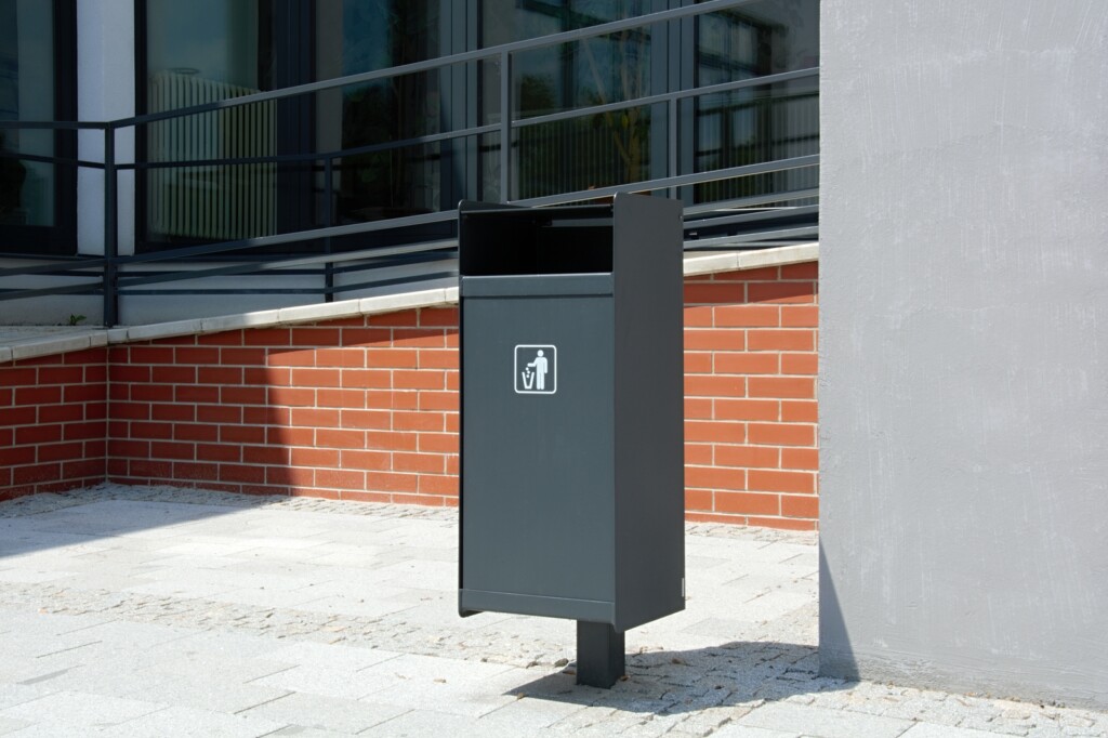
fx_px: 1615
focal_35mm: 52
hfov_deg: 37.9
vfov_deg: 25.7
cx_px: 554
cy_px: 369
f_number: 29
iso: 100
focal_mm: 35
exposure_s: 1/25
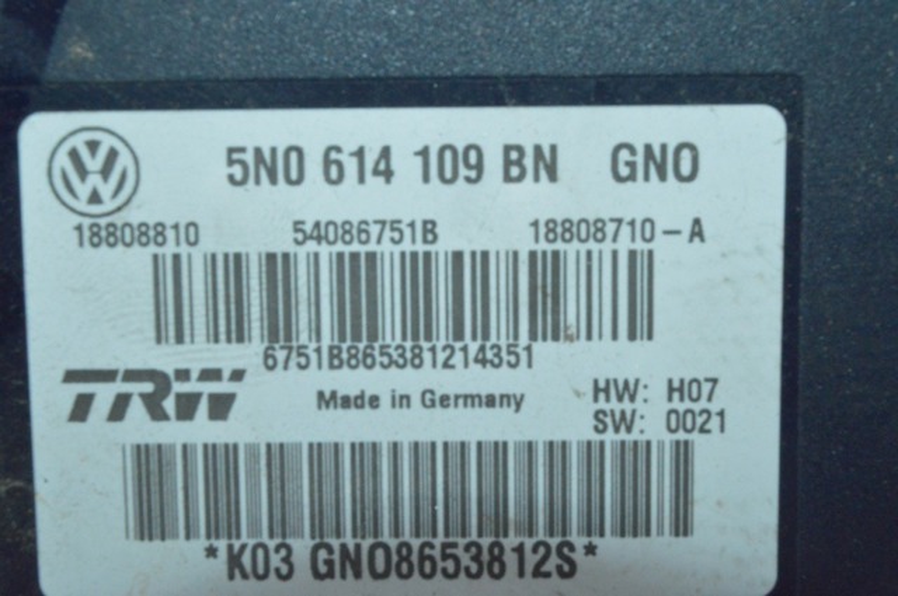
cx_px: 449
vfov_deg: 26.4
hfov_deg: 38.9
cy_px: 298
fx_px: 1271
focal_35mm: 51
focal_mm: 34
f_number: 29
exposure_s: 1/60
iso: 5600
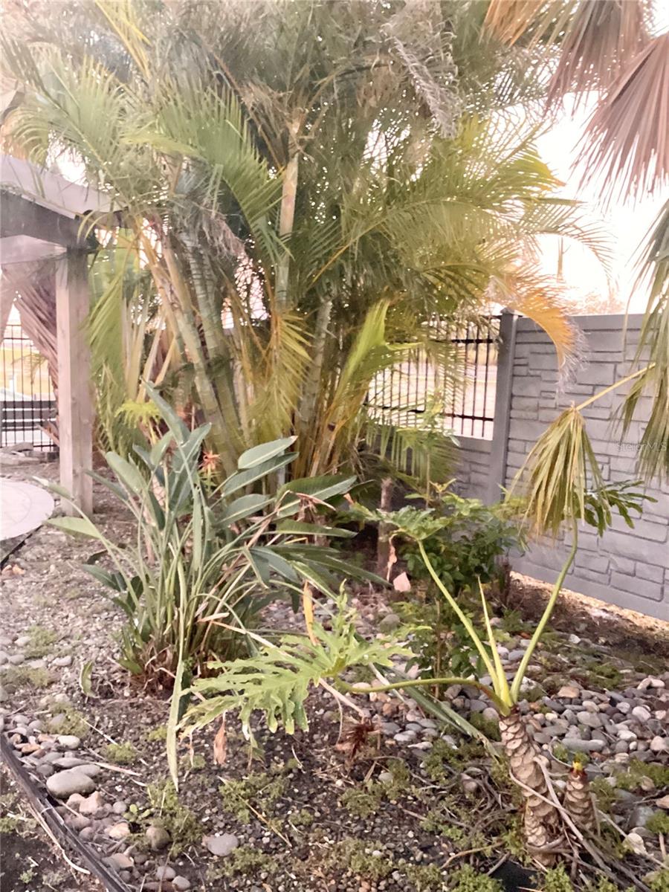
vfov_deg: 58.4
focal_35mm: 31
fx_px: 799
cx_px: 334
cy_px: 446
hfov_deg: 45.4
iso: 500
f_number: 2.4
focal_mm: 3.3
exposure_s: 1/30
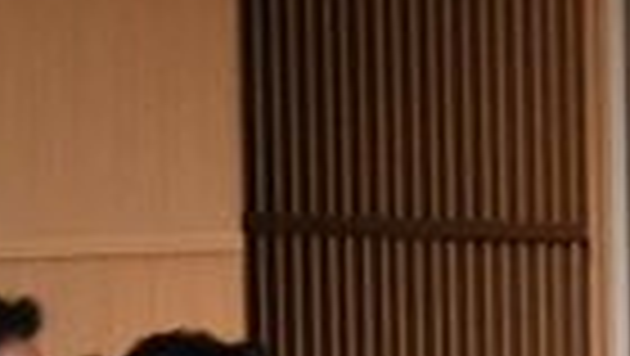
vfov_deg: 1.2
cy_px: 1086
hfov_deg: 2.1
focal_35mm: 1008
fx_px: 16852
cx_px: 1672
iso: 9000
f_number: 5.6
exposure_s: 1/400
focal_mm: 116
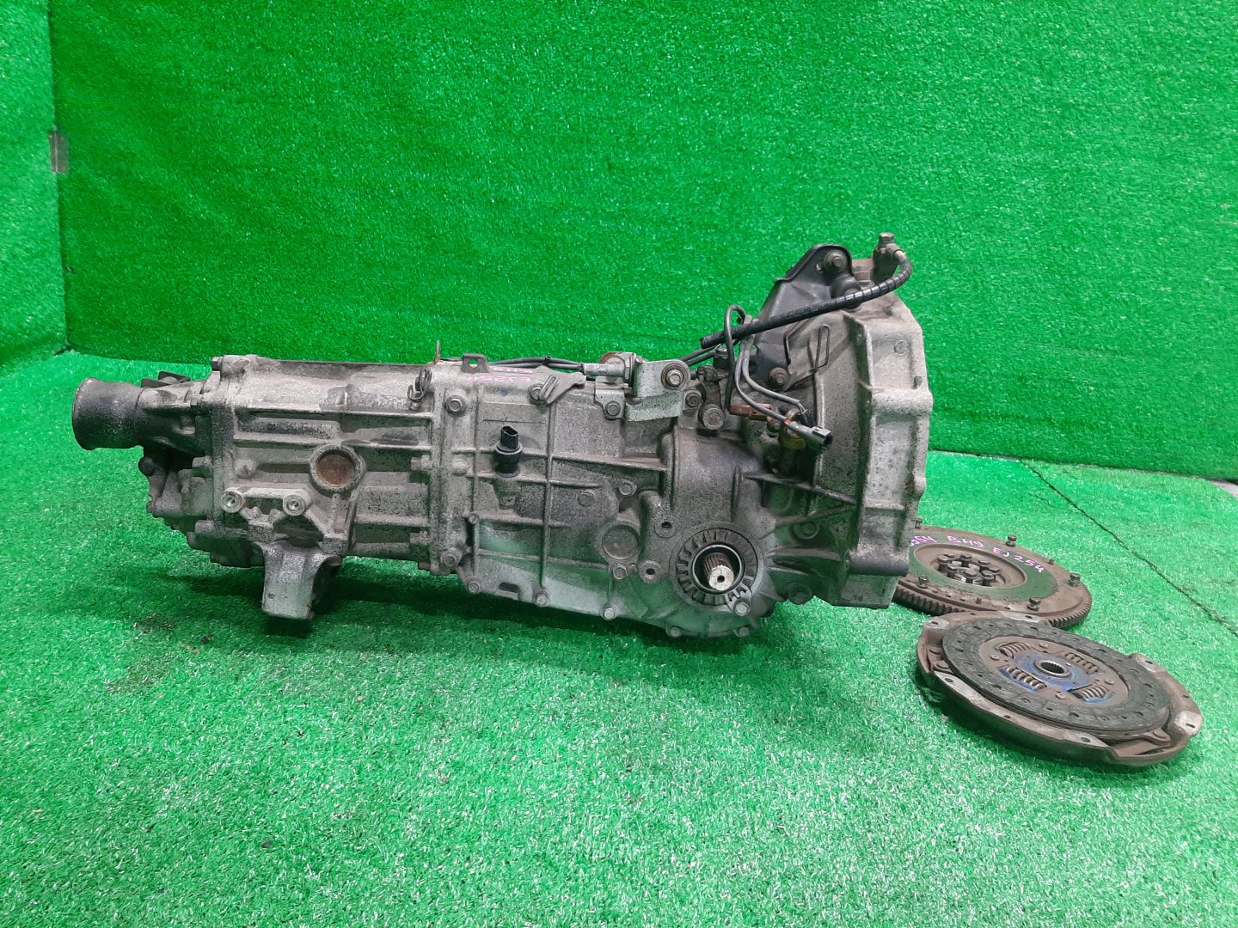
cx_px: 619
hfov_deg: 67.3
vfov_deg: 53.1
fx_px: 930
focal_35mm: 26
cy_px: 464
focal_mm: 3.93
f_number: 1.7
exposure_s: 1/50
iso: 212
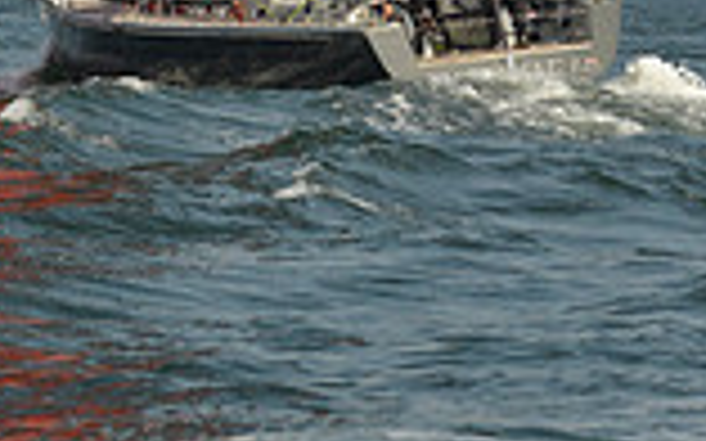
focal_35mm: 263
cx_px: 11
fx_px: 5059
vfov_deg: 4.8
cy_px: -828
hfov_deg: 7.9
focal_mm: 70
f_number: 7.1
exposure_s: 1/1250
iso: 200
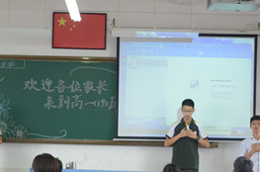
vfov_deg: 16.5
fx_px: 591
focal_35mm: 82
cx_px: 100
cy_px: 129
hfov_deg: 24.8
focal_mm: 24
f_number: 4
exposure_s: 1/125
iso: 640
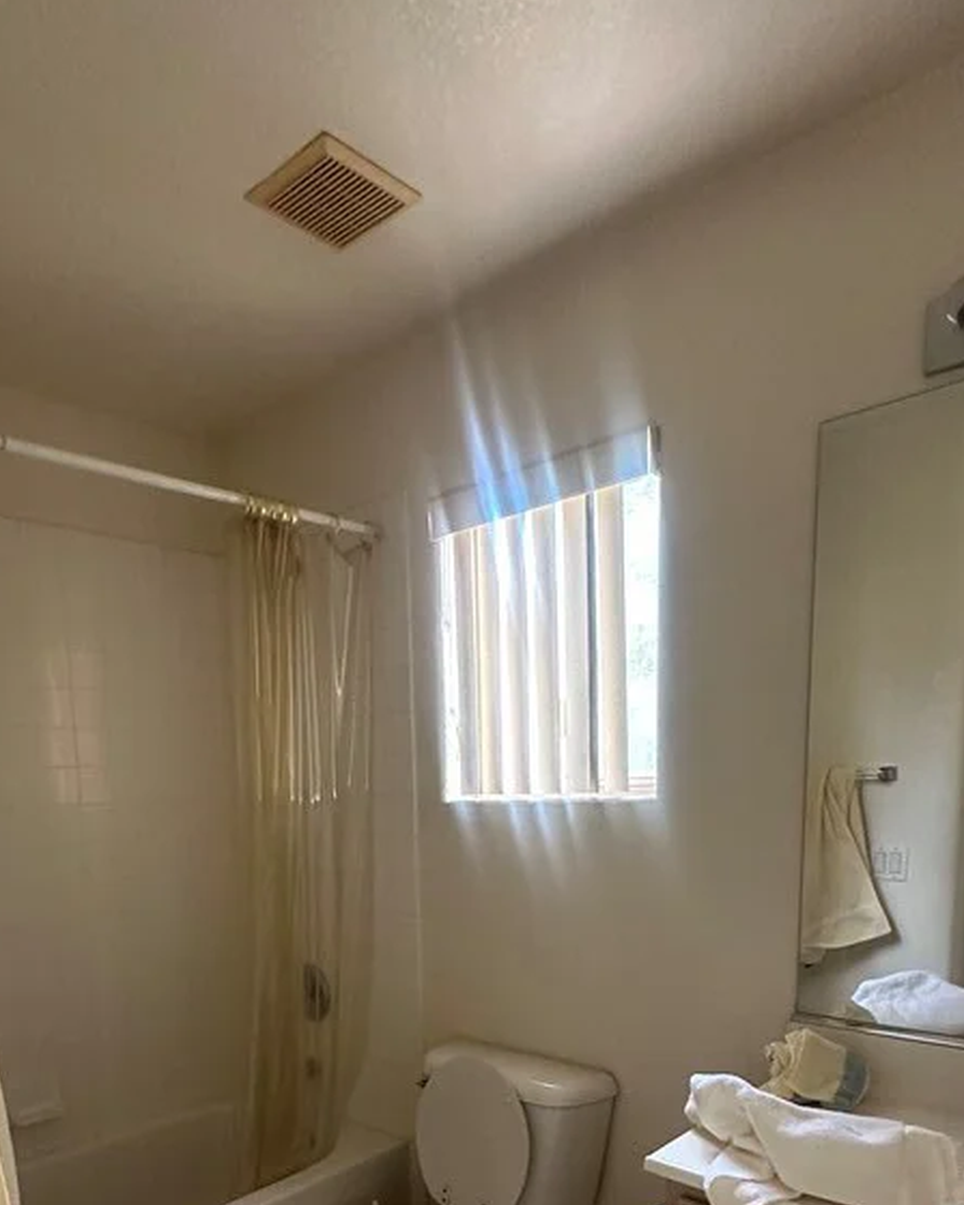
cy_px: 917
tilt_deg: -9.4
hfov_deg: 56.2
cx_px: 372
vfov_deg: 63.7
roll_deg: +2.5
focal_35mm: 25
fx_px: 892
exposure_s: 1/60
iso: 400
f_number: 2.2
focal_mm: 2.22
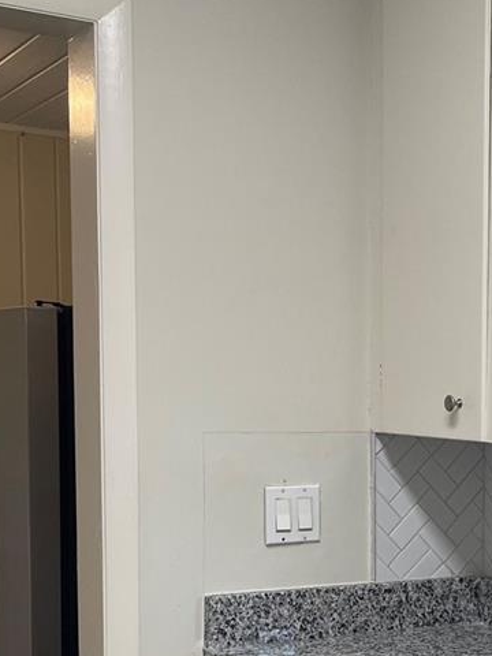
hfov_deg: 21.6
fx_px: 1232
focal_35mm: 65
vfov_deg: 29.1
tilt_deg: -5.3
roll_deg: -0.7
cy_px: 526
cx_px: 511
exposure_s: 1/120
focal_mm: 4.2
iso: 80
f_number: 1.6
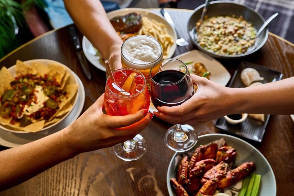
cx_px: 147
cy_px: 98
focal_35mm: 44
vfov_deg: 30.5
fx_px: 359
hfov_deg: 44.5
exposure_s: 1/200
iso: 400
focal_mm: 44
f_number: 4.8
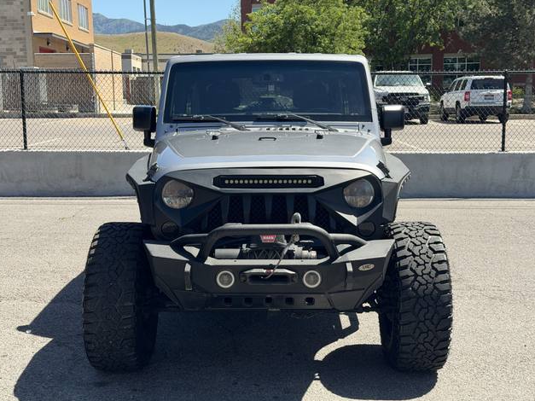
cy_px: 203
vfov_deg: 29.7
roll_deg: +1.1
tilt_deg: -7.0
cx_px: 266
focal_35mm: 49
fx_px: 757
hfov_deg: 38.9
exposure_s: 1/1222
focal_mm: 6.76
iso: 80
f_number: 1.78
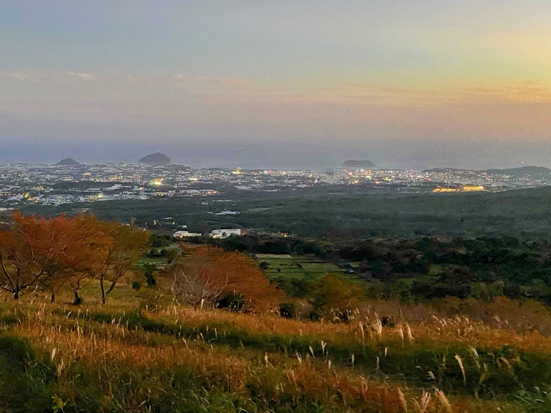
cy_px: 153
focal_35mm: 38
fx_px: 605
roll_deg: -0.9
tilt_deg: -1.7
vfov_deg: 37.5
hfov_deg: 47.5
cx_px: 152
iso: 800
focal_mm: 4.25
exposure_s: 1/30
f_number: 1.8
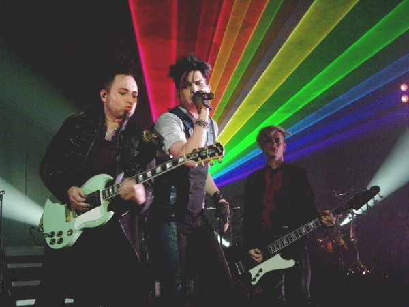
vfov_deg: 24.4
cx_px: 204
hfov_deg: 32.2
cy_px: 154
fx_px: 709
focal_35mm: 60
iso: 800
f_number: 3.5
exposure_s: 1/60
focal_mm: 10.7
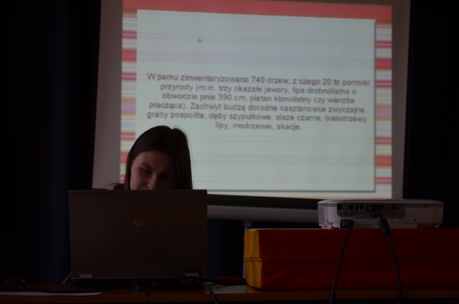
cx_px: 230
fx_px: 1260
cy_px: 152
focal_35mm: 99
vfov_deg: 13.8
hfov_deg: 20.7
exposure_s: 1/100
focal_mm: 66
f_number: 5.3
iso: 400
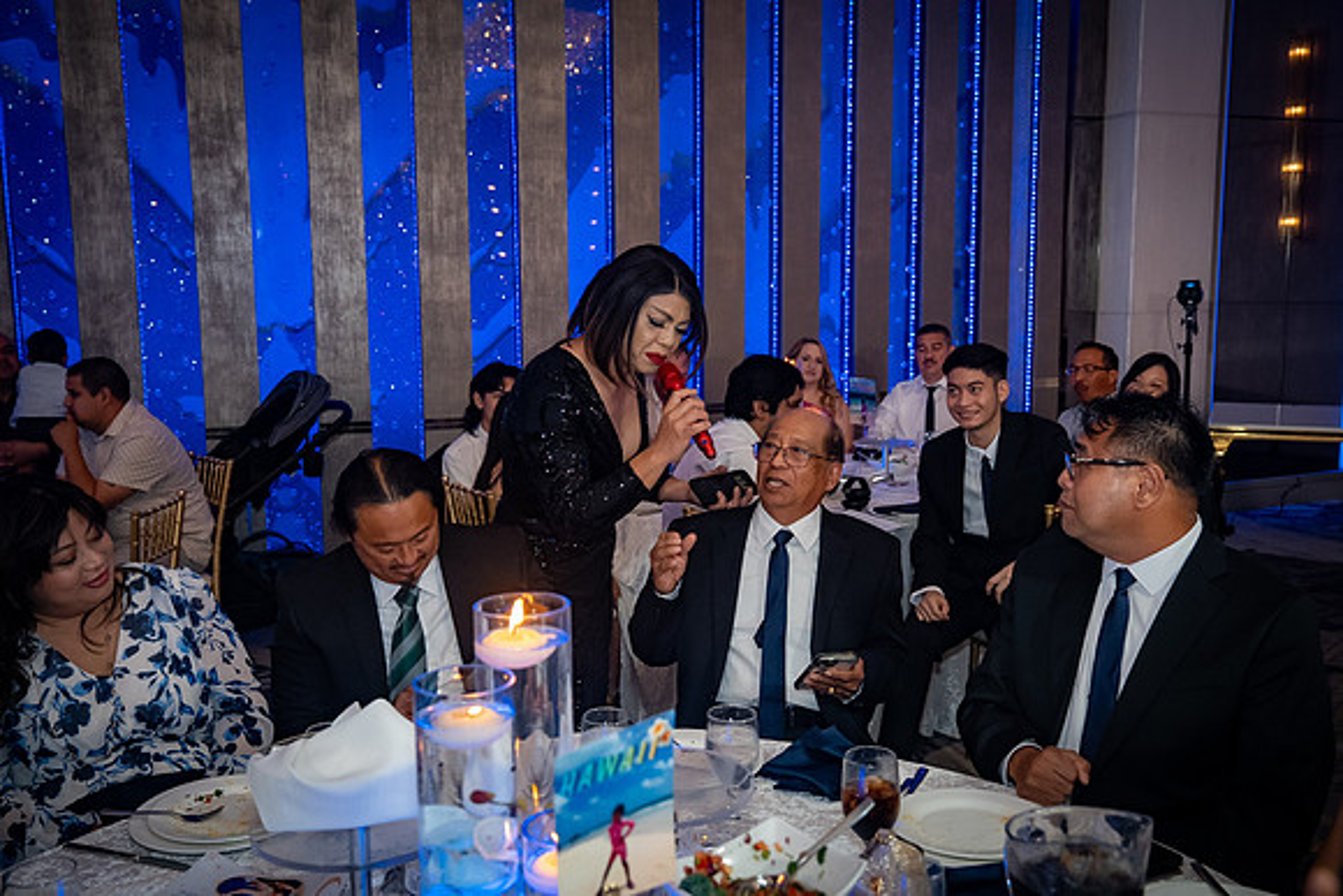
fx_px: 1269
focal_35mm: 34
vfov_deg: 38.9
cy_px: 448
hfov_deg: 55.8
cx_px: 672
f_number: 4
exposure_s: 1/160
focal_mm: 34
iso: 1250
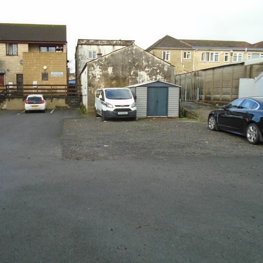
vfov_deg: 52.5
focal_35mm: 31
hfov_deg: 52.0
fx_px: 266
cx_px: 99
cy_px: 131
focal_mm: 4.6
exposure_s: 1/250
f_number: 3.2
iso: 160
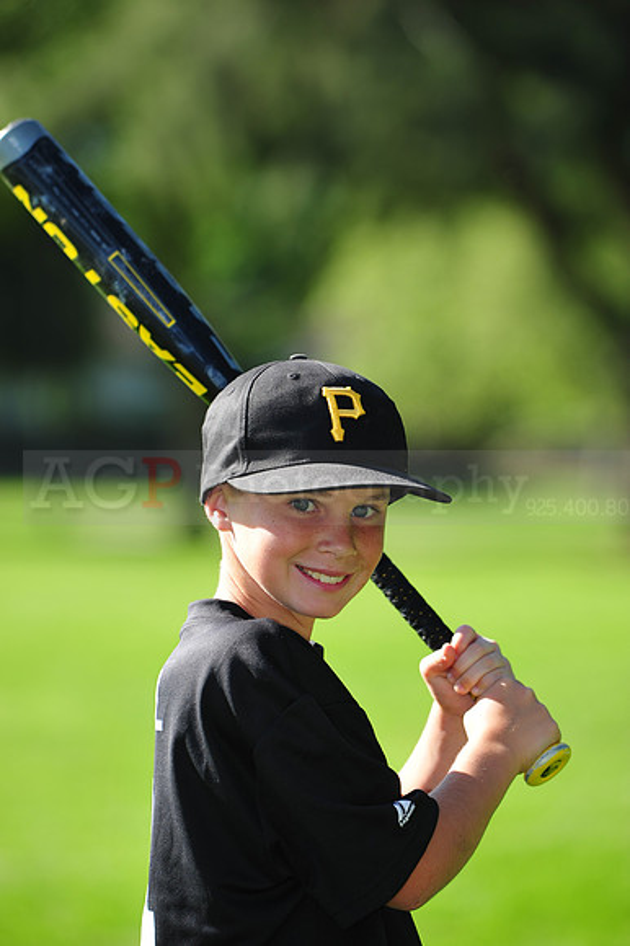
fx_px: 5256
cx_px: 315
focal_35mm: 200
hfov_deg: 6.9
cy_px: 473
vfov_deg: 10.3
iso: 200
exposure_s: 1/640
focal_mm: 200
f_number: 5
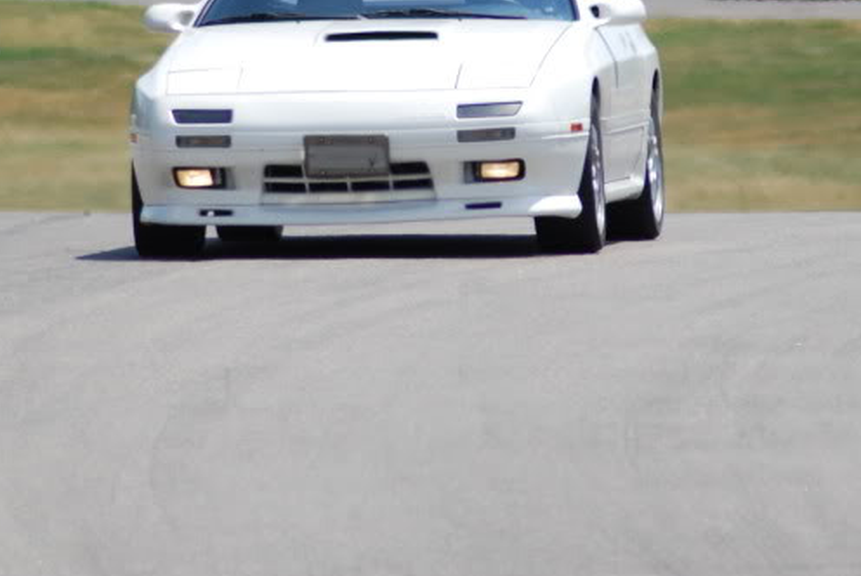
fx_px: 22244
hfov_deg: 2.2
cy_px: 16
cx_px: 444
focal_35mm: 929
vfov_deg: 1.5
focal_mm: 300
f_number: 6
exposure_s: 1/1000
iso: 200
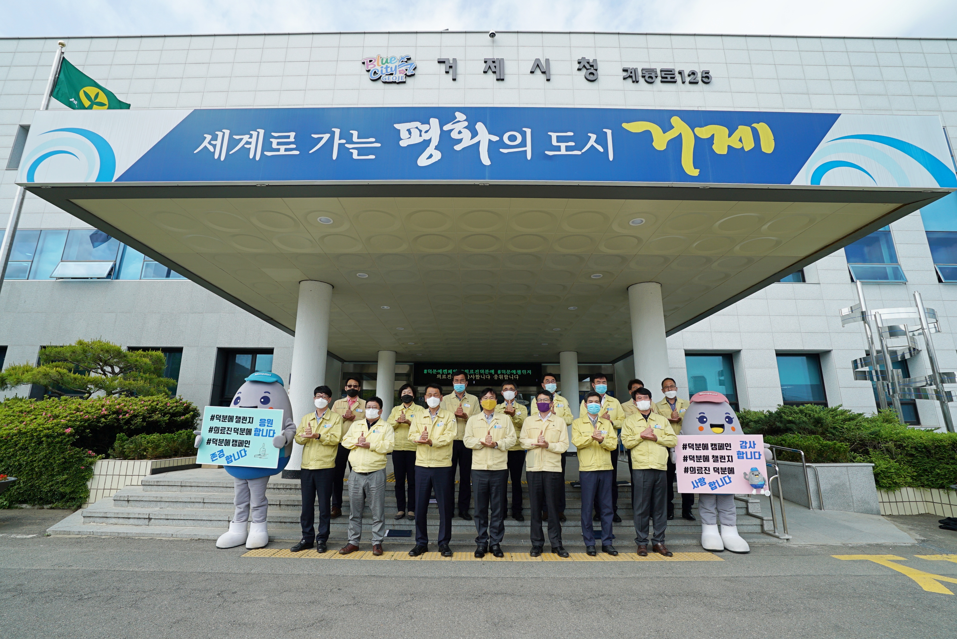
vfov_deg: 73.8
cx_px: 478
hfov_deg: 96.7
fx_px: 426
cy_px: 320
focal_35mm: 16
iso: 100
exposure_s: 1/160
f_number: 9
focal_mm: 16
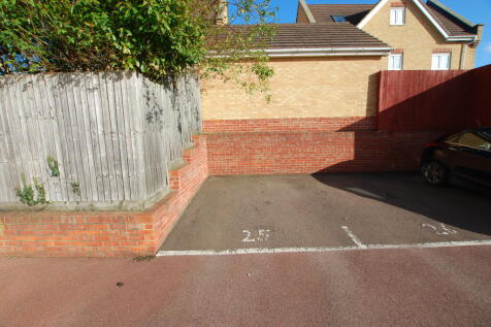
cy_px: 164
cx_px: 246
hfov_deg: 100.4
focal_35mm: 15
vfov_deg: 77.3
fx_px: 205
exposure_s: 1/160
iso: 100
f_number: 6.3
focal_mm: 10
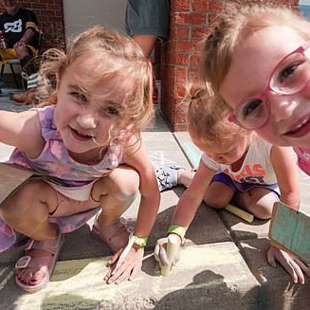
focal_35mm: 27
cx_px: 186
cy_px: 137
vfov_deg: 58.9
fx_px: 274
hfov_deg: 58.6
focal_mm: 16
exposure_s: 1/400
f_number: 7.1
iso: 100
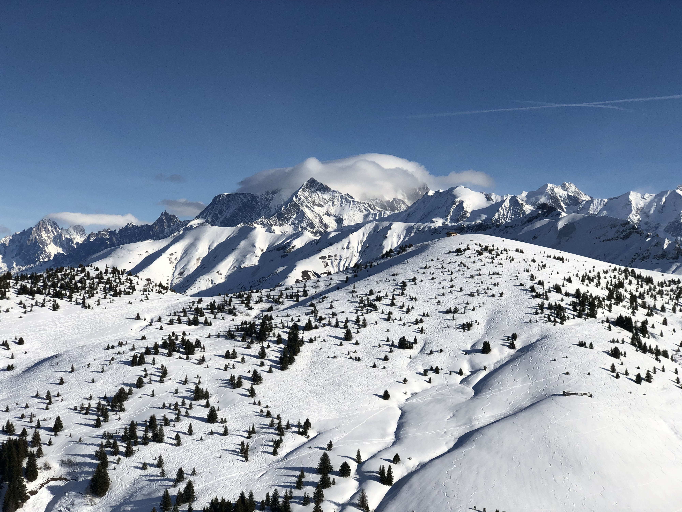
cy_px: 256
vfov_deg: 28.0
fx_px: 1024
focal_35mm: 52
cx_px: 341
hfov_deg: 36.8
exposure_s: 1/2857
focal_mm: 6
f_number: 2.4
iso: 16
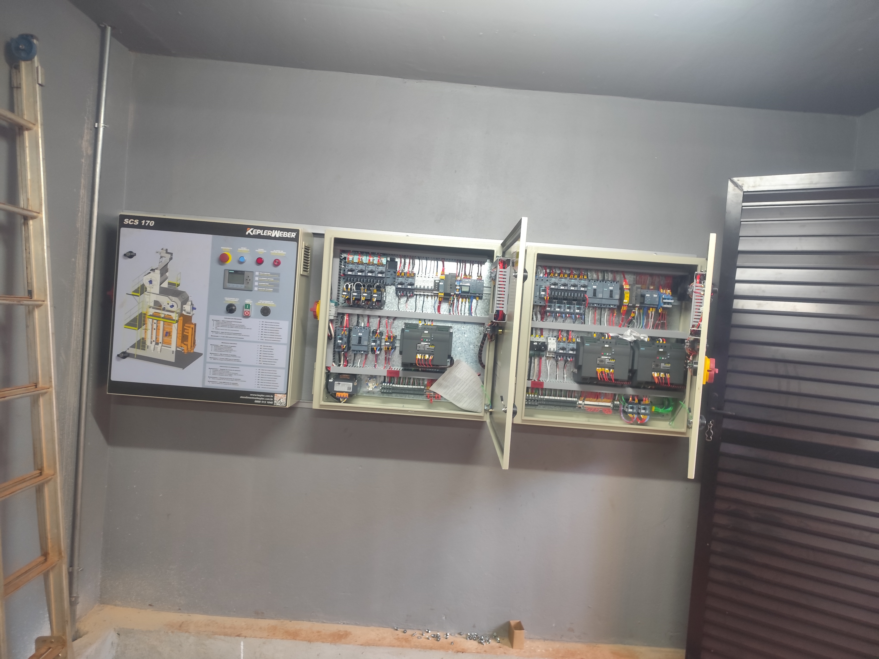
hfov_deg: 73.9
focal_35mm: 23
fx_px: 584
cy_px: 330
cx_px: 440
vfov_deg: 58.9
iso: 1600
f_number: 1.65
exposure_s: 1/60
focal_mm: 6.14
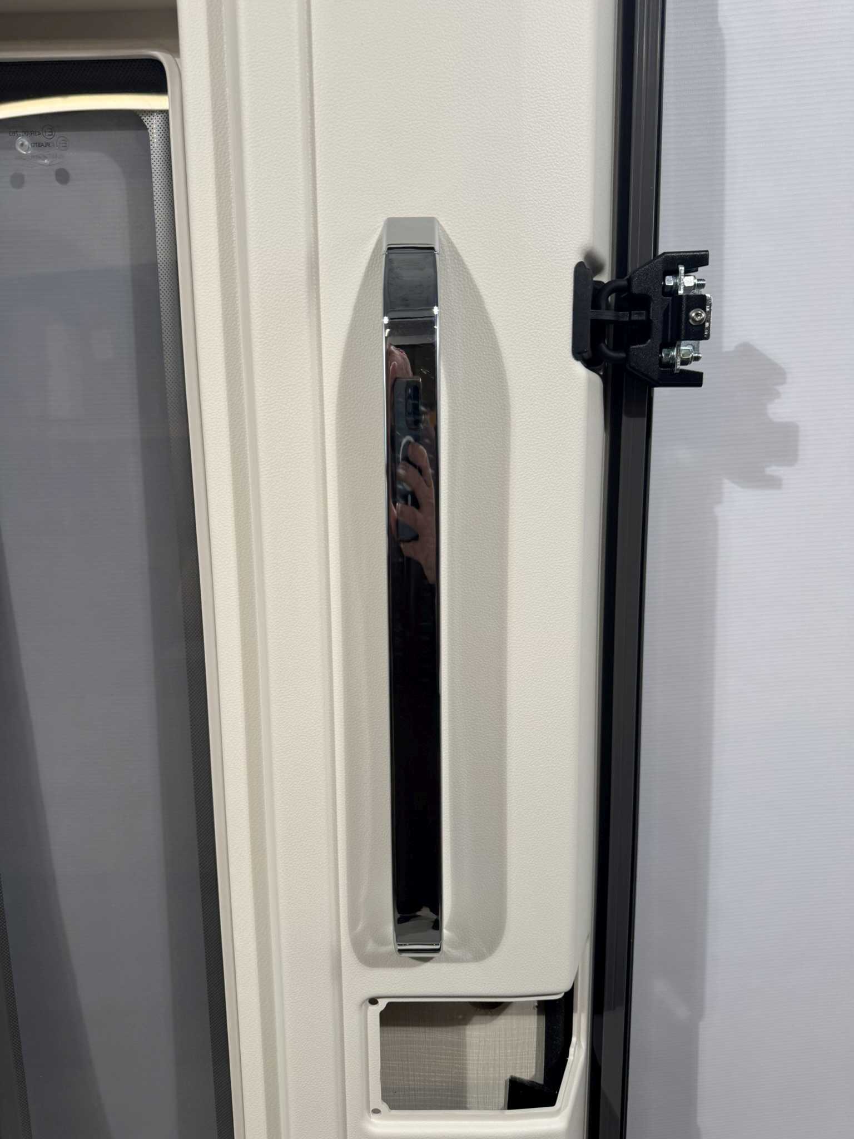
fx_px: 789
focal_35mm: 24
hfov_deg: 56.8
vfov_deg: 71.6
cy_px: 570
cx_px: 427
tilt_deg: -15.2
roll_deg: +1.5
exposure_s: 1/270
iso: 64
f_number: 1.78
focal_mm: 6.76
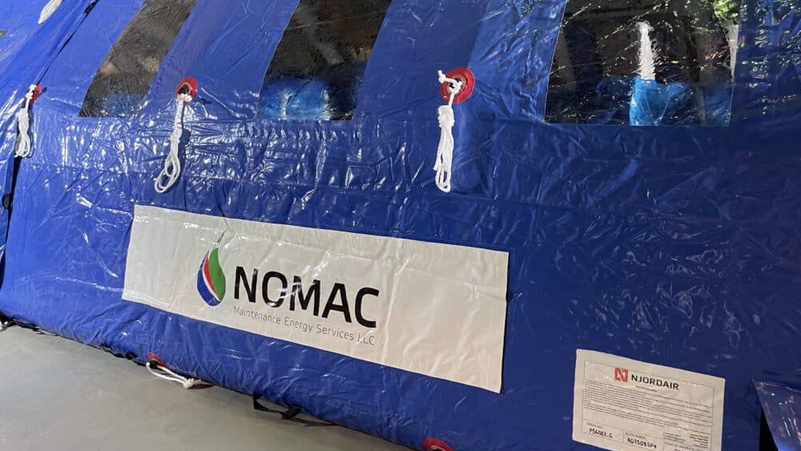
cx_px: 409
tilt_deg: -6.4
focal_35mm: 29
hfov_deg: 66.0
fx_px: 616
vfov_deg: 39.7
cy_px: 150
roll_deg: +0.3
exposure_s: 1/33
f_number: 1.6
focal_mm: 5.1
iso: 400
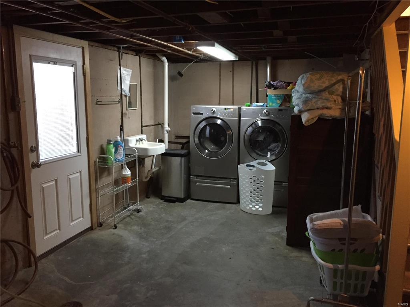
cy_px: 154
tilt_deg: -9.8
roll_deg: -1.2
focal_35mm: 29
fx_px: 343
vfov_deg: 48.2
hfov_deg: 61.7
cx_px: 205
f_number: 2.2
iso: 250
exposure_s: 1/20
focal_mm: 4.15
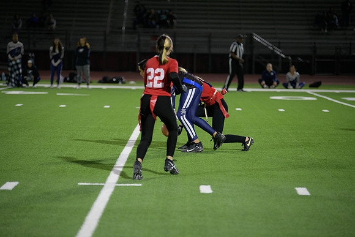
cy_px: 118
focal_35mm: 145
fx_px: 1430
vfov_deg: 9.5
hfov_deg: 14.2
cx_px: 178
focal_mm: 145
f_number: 2.8
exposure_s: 1/640
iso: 2500
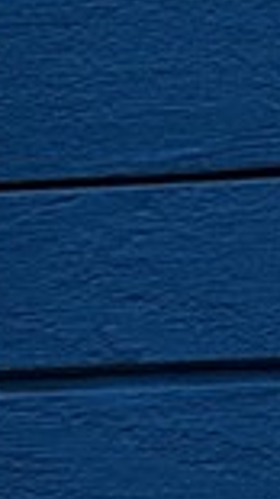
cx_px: -866
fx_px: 4759
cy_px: 1351
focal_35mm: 360
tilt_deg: -4.2
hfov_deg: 3.2
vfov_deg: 5.7
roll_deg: -0.4
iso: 125
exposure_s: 1/60
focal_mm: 6.76
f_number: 1.78
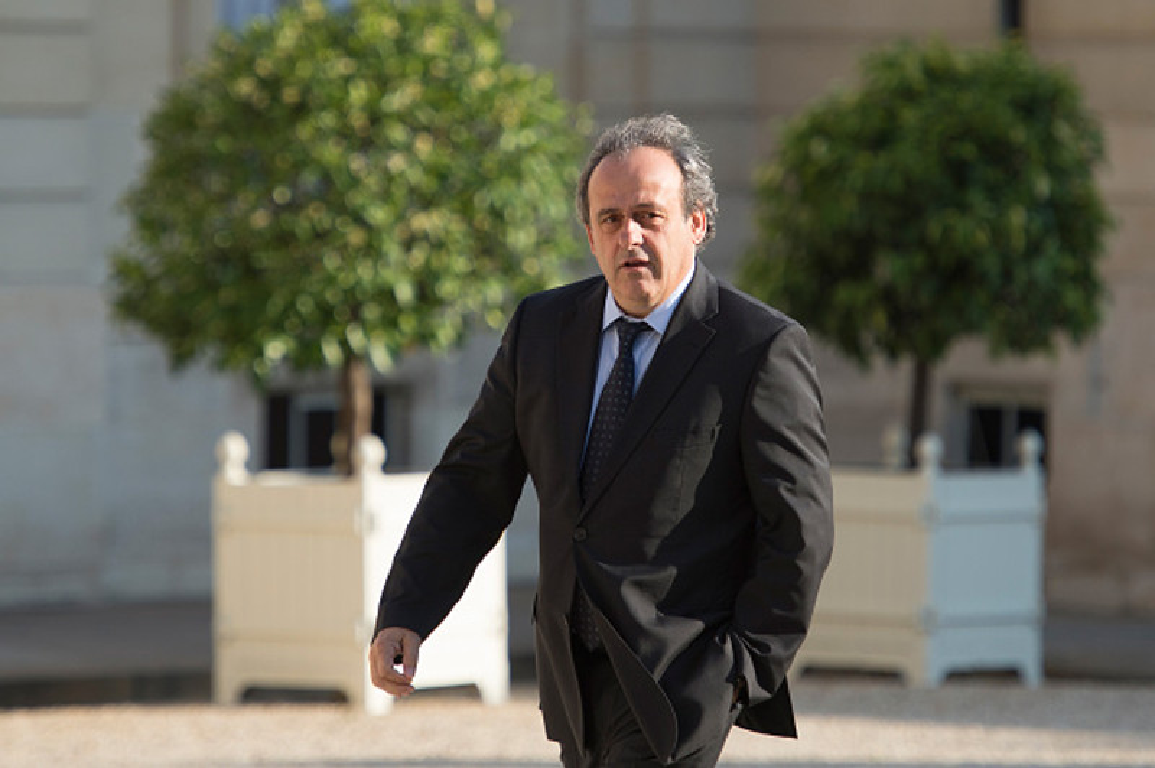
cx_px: 578
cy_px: 384
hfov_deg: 9.4
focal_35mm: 220
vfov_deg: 6.2
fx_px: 7052
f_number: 4
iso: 400
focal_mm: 220
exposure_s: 1/1600
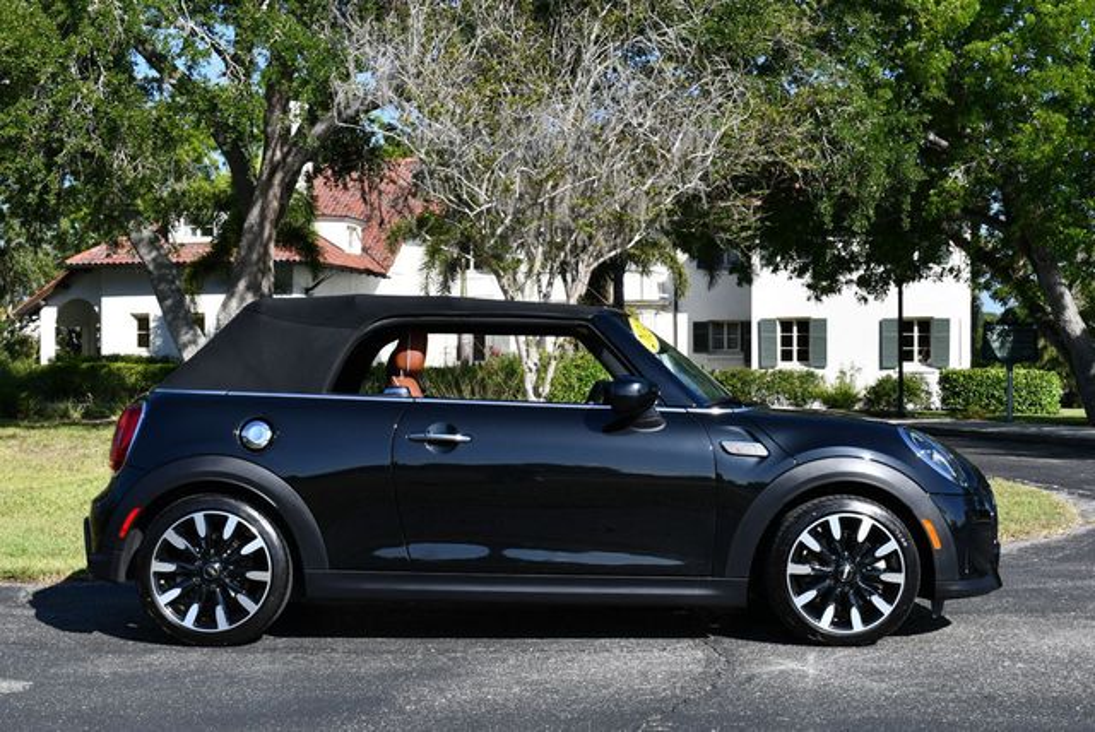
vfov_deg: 26.0
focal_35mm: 52
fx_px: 1583
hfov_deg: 38.2
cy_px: 366
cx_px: 548
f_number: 8
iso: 110
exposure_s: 1/250
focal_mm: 26
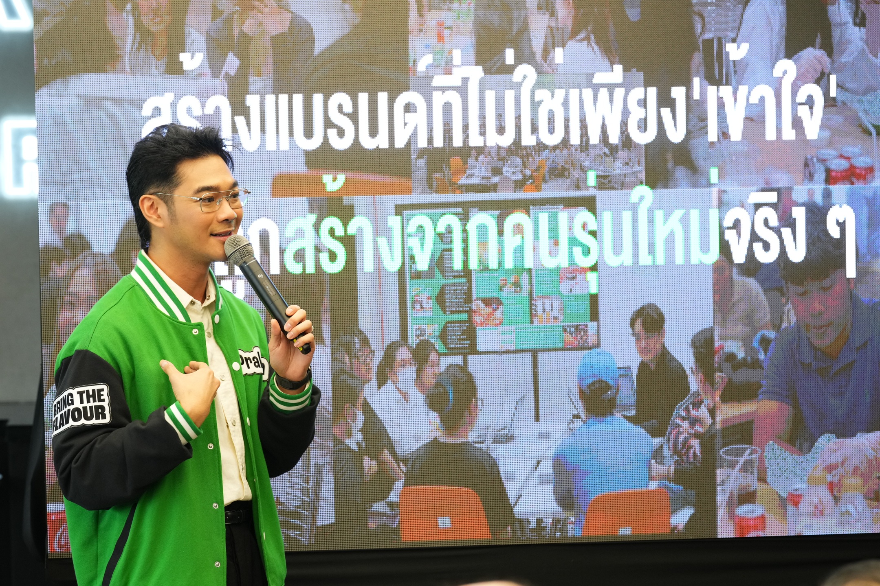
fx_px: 2713
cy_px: 293
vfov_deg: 12.3
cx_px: 440
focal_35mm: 111
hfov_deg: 18.4
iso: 2000
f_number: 5.6
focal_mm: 111
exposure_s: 1/160
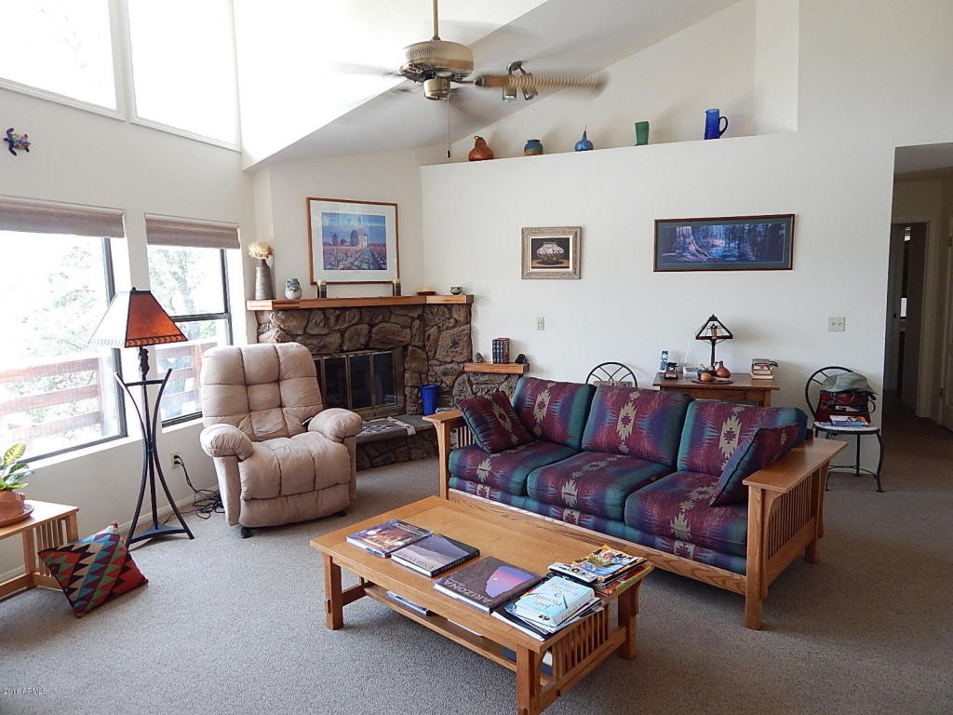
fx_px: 633
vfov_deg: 58.9
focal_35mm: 23
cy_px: 358
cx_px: 476
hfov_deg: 73.9
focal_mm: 4
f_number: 3
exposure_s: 1/30
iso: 125
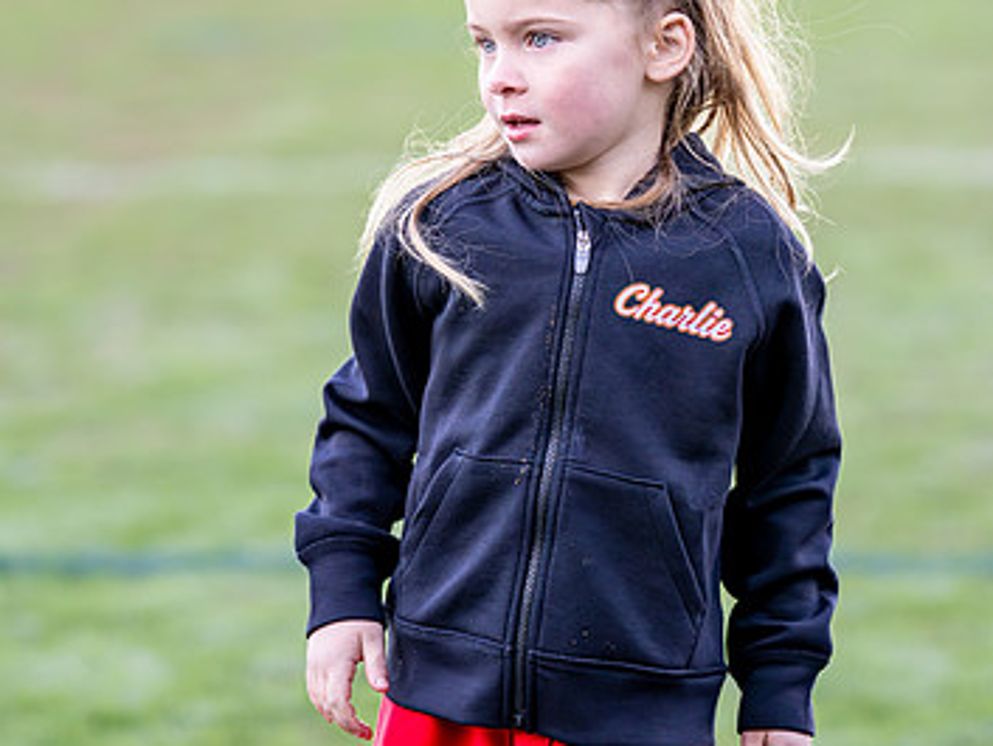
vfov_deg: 6.1
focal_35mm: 244
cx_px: 645
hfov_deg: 8.1
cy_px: 190
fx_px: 7002
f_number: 2.8
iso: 640
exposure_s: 1/1000
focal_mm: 122
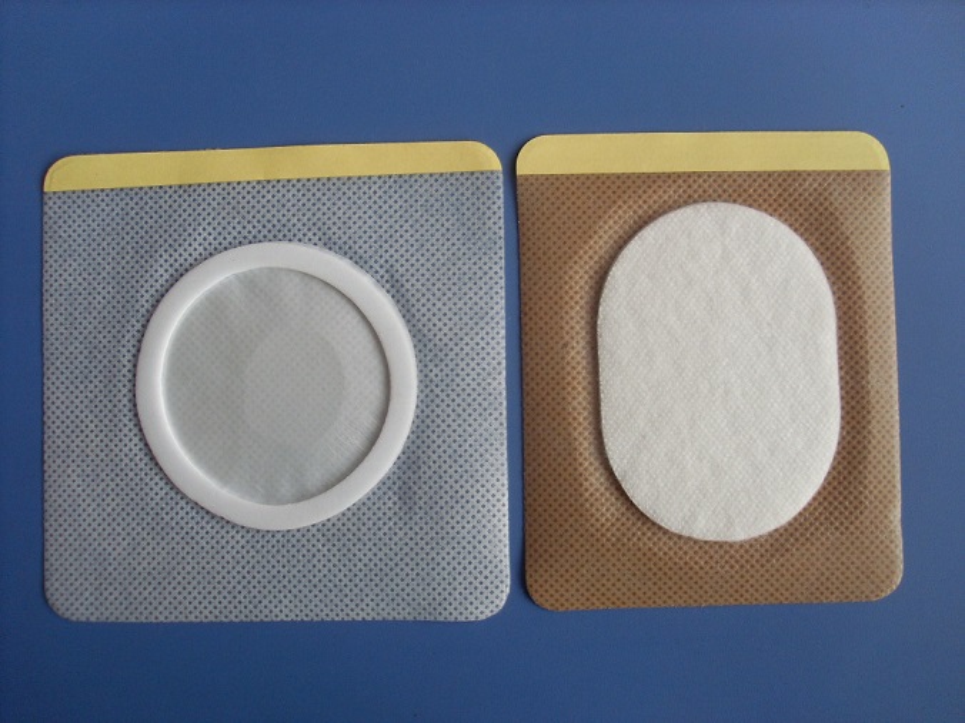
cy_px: 362
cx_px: 482
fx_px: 1059
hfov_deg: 49.0
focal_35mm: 38
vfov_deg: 37.7
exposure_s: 1/90
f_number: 3
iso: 100
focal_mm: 6.3
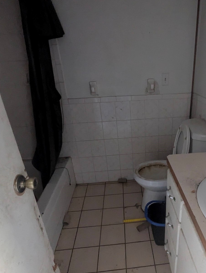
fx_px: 174
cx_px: 142
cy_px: 146
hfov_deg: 59.3
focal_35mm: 22
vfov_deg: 76.2
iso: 865
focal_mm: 1.95
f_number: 2.2
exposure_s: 1/23.8
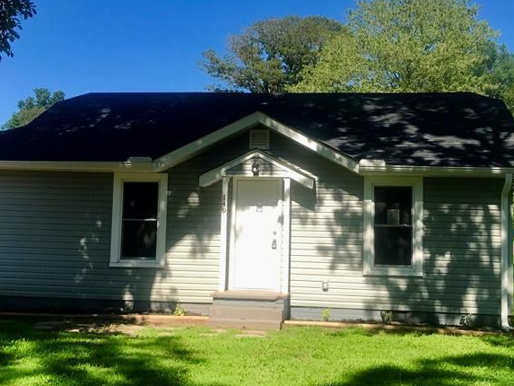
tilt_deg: +5.2
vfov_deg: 29.1
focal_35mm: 50
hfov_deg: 38.2
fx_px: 743
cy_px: 185
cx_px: 261
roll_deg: -1.0
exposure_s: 1/1244
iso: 20
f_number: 1.8
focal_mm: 3.99
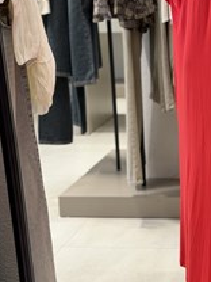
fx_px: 837
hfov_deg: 14.1
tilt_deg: -27.3
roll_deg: +2.5
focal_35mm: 103
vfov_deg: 19.1
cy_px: 108
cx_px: 221
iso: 80
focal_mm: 6.76
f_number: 1.78
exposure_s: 1/100
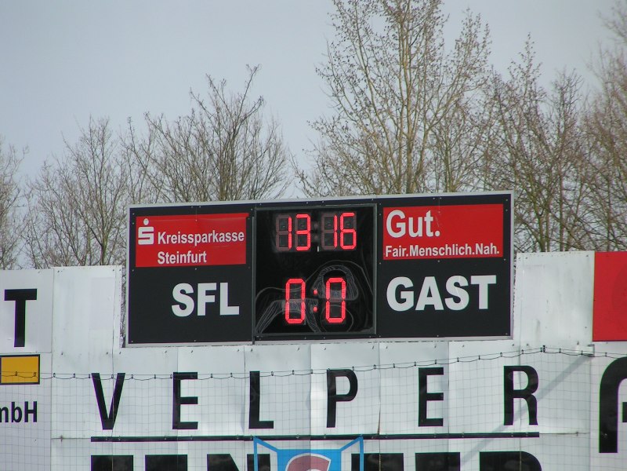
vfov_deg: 3.9
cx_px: 314
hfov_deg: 5.2
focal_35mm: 380
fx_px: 6883
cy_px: 236
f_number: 3.5
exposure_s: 1/800
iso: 50
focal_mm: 58
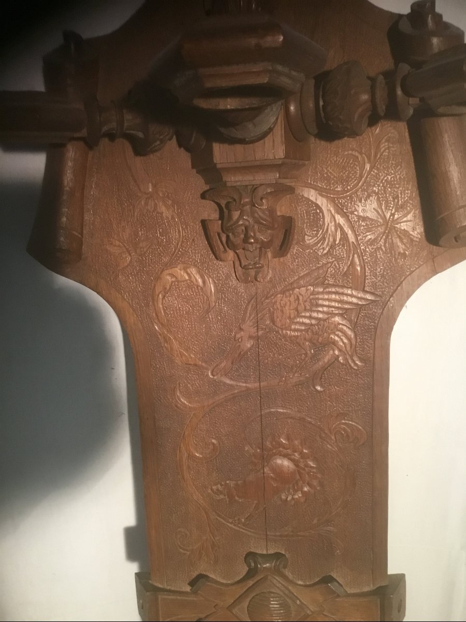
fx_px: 556
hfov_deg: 45.4
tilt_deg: -25.2
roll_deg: +1.9
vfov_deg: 58.4
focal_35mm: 31
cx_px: 233
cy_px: 311
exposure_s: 1/33
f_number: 2.4
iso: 160
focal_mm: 3.3
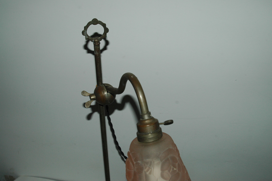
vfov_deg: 31.8
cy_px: 90
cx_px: 136
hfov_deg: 46.4
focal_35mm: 42
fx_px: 317
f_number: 7.1
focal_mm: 28
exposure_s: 1/125
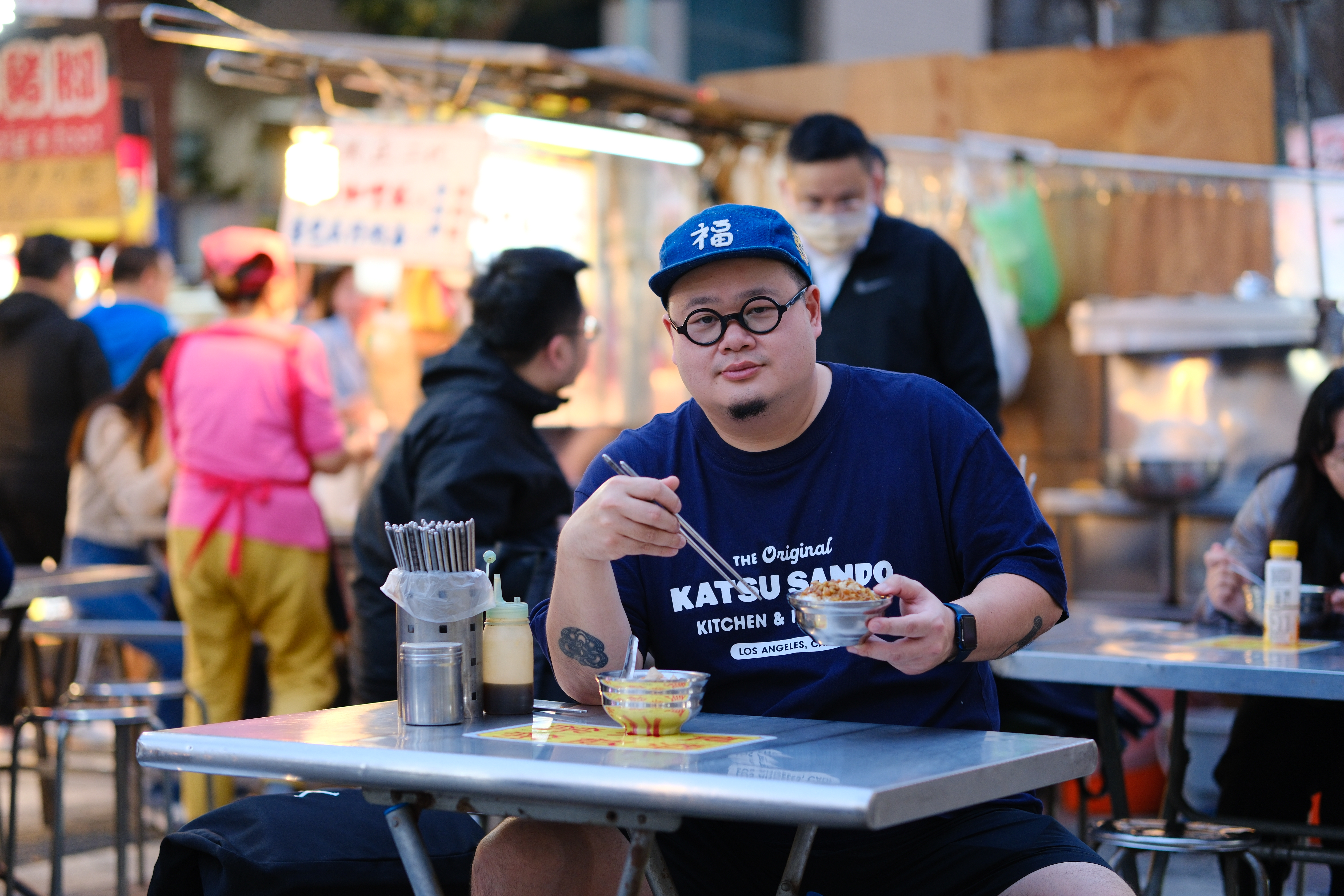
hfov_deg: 24.2
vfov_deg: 16.3
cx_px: 672
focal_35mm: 84
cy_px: 448
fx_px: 3136
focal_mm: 56
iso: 320
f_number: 1.6
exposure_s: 1/100
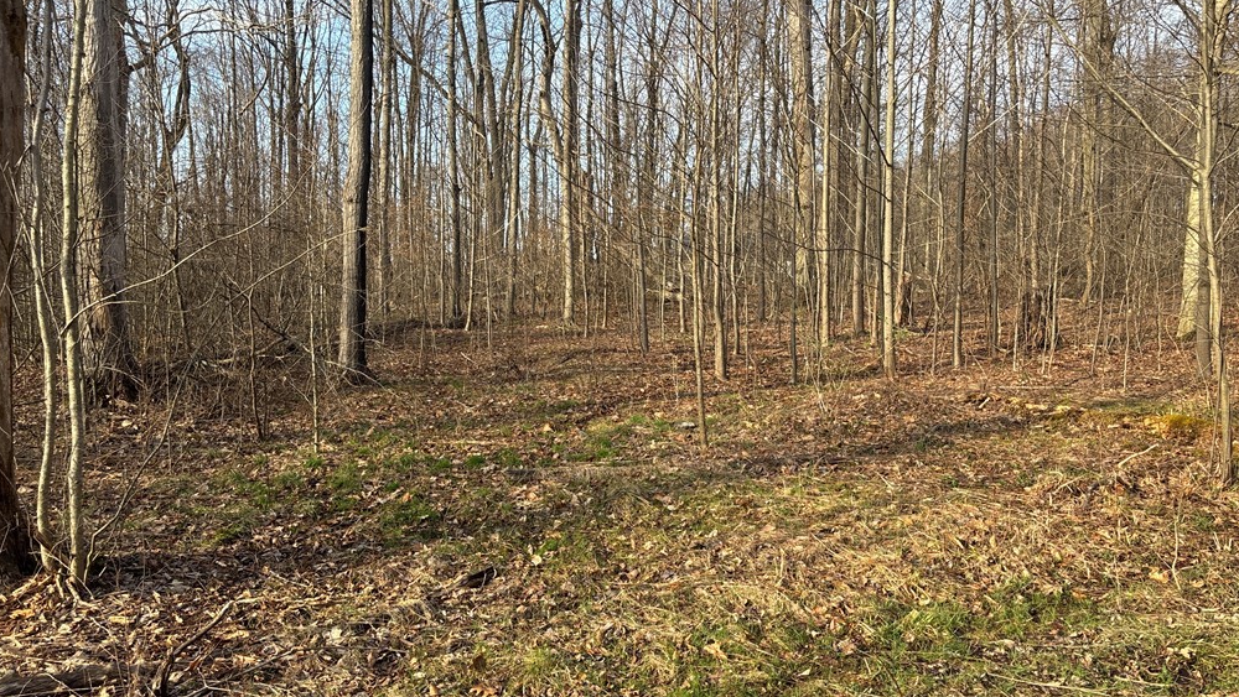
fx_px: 953
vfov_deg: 40.2
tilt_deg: -4.0
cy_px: 385
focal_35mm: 29
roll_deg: -1.0
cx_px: 611
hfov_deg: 66.1
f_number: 1.6
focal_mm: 5.96
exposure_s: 1/604
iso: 50
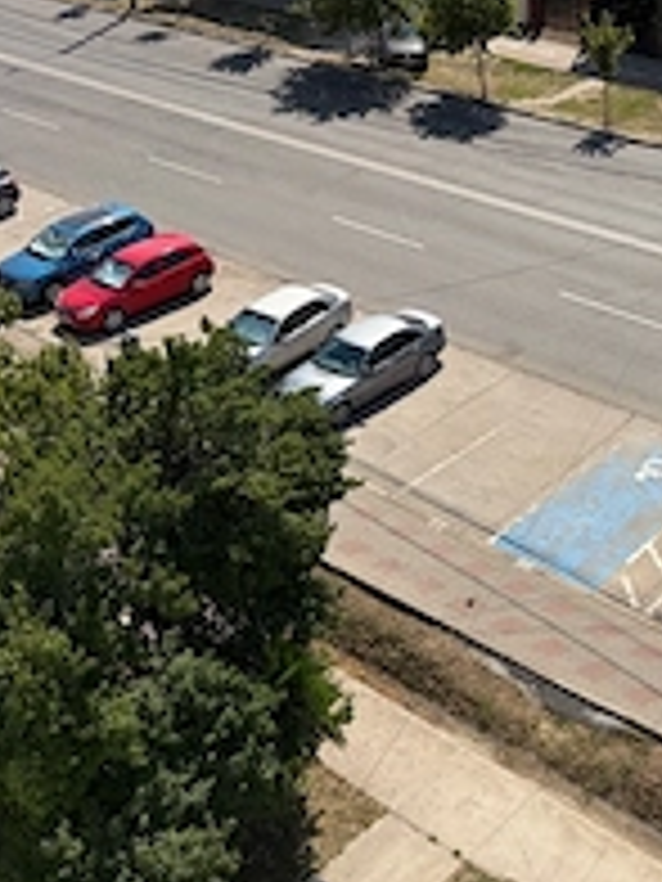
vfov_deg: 35.1
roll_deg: -0.1
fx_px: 1351
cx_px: 626
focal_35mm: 53
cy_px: 180
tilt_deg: -22.2
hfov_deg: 26.4
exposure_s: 1/4329
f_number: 1.6
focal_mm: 5.96
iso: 50
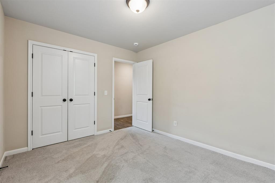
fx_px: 122
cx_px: 138
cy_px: 92
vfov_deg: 73.7
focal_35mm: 16
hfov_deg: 96.7
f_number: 8
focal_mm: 16
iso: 200
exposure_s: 1/25
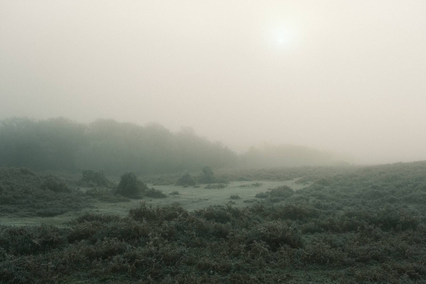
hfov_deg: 58.7
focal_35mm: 32
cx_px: 213
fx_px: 379
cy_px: 142
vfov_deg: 41.1
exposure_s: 1/1000
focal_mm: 21.2
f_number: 8
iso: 640
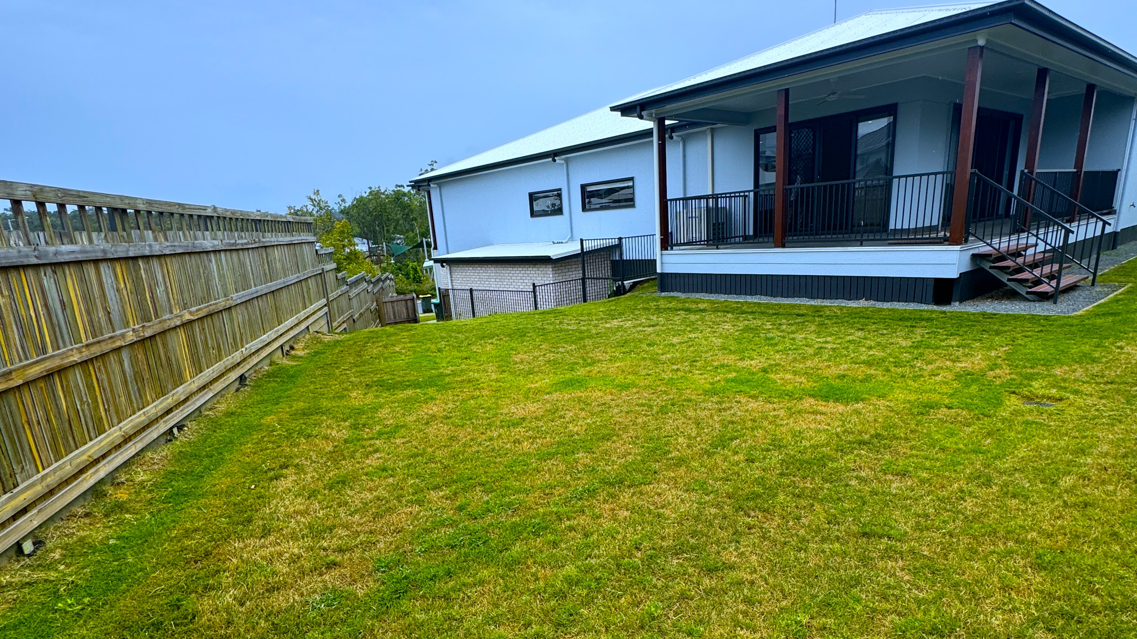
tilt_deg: -13.5
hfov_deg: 83.8
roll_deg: +3.8
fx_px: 633
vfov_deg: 52.8
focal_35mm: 21
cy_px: 412
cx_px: 575
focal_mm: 2.22
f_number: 2.2
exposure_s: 1/1370
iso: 40
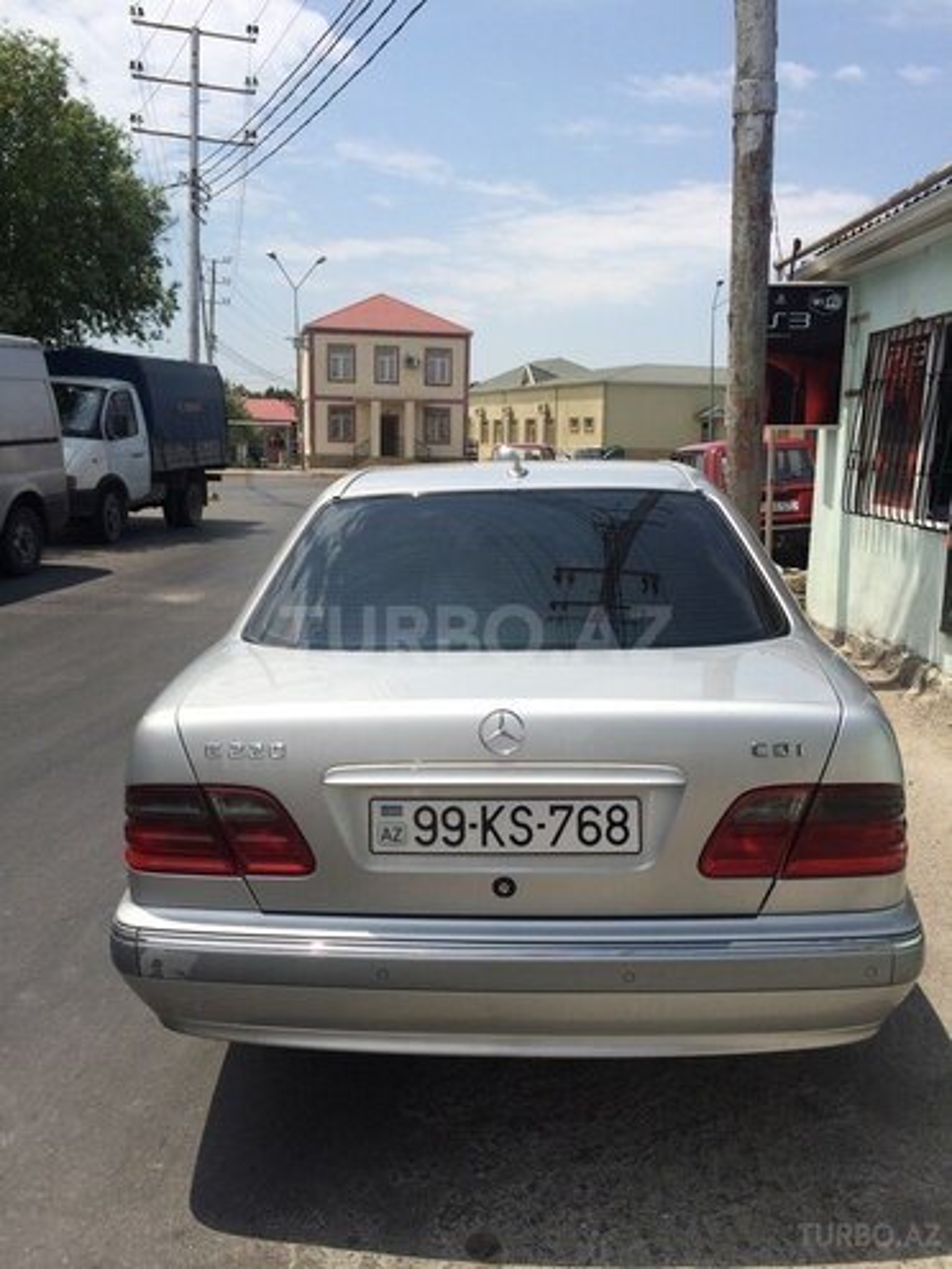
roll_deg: -0.6
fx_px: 1063
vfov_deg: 61.7
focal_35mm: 29
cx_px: 476
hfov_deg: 48.2
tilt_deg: -10.5
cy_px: 634
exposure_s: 1/4115
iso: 32
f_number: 2.2
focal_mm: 4.15
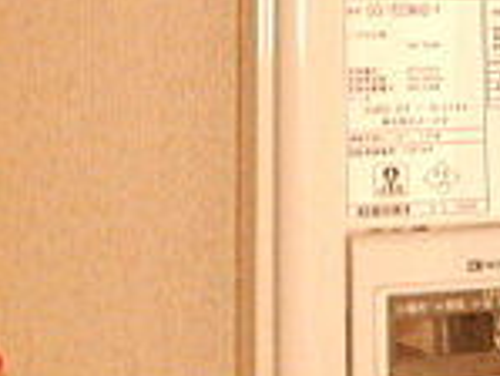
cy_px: -67
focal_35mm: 103
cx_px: 638
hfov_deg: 17.9
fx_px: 1489
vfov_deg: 14.0
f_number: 2.8
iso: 200
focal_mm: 4.3
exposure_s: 1/2
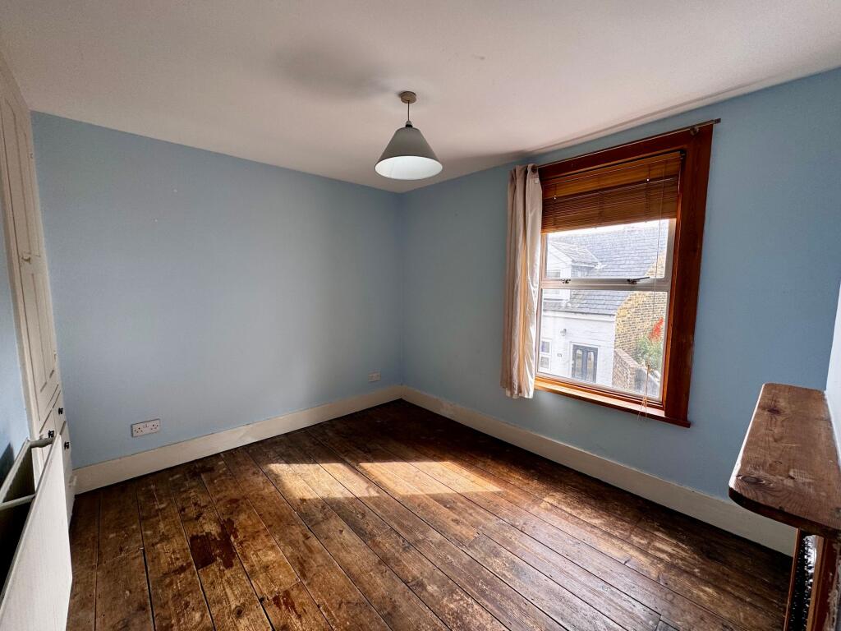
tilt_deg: -5.9
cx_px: 420
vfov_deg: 85.7
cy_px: 316
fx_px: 340
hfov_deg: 102.1
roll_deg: +0.1
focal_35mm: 14
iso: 64
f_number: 2.2
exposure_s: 1/99
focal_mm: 2.22
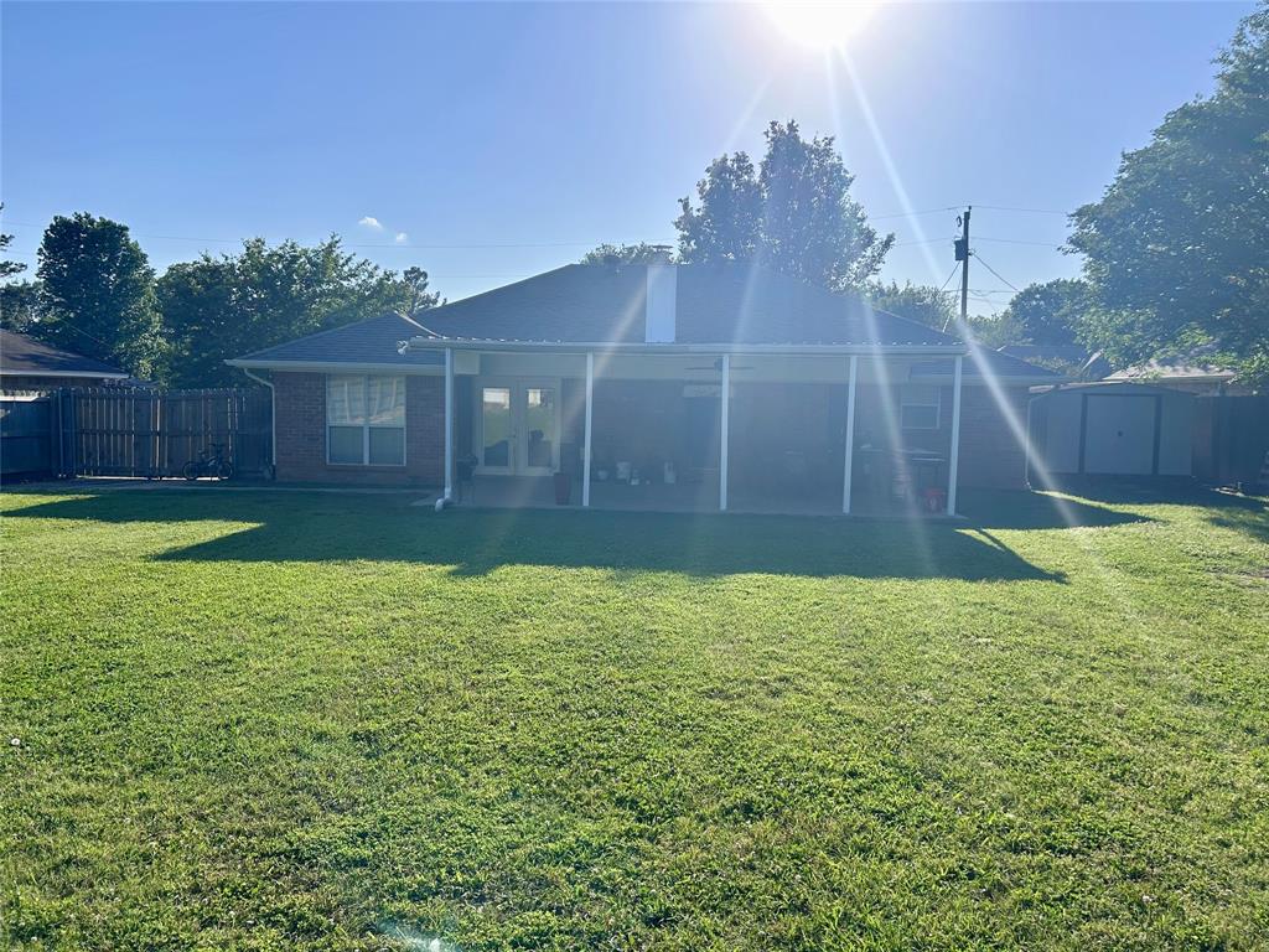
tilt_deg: -4.9
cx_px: 634
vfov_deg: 53.1
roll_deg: -0.7
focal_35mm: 26
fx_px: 953
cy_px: 476
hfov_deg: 67.3
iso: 50
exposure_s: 1/5882
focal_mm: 5.7
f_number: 1.5
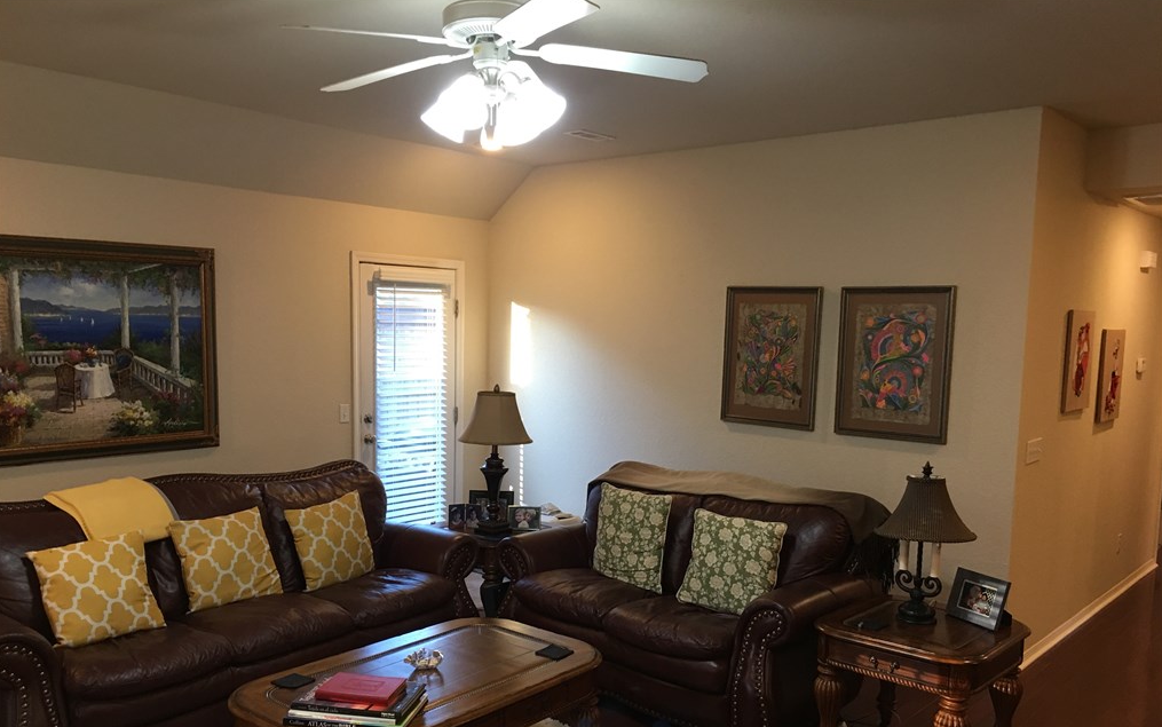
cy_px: 434
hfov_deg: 61.2
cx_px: 579
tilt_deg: -4.1
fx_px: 982
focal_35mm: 31
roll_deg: -1.4
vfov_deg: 40.5
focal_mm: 4.15
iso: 50
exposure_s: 1/15
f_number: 2.2
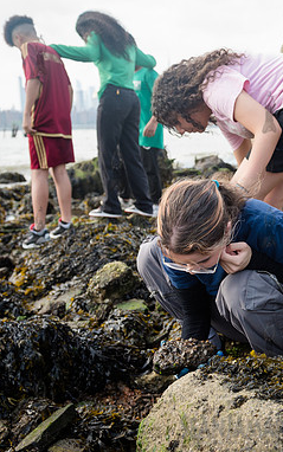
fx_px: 592
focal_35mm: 48
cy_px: 227
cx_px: 269
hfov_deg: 25.8
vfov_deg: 41.8
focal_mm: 31
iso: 320
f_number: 4
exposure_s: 1/500
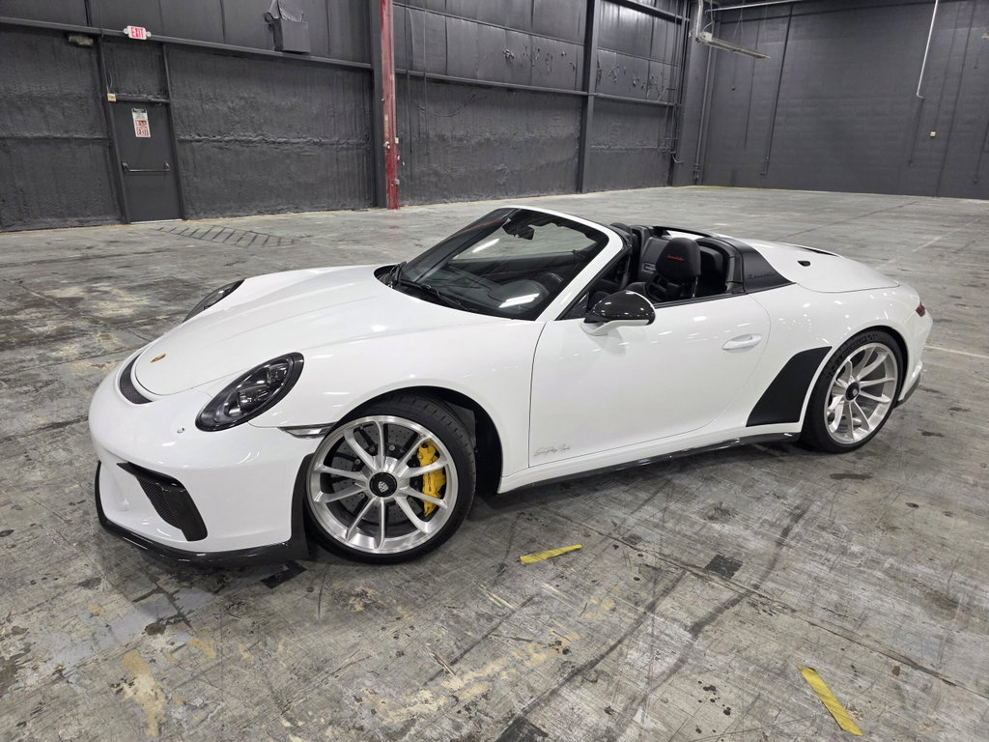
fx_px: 657
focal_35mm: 23
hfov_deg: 73.9
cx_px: 494
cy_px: 371
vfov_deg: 58.9
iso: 250
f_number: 1.7
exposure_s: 1/120
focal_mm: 6.3
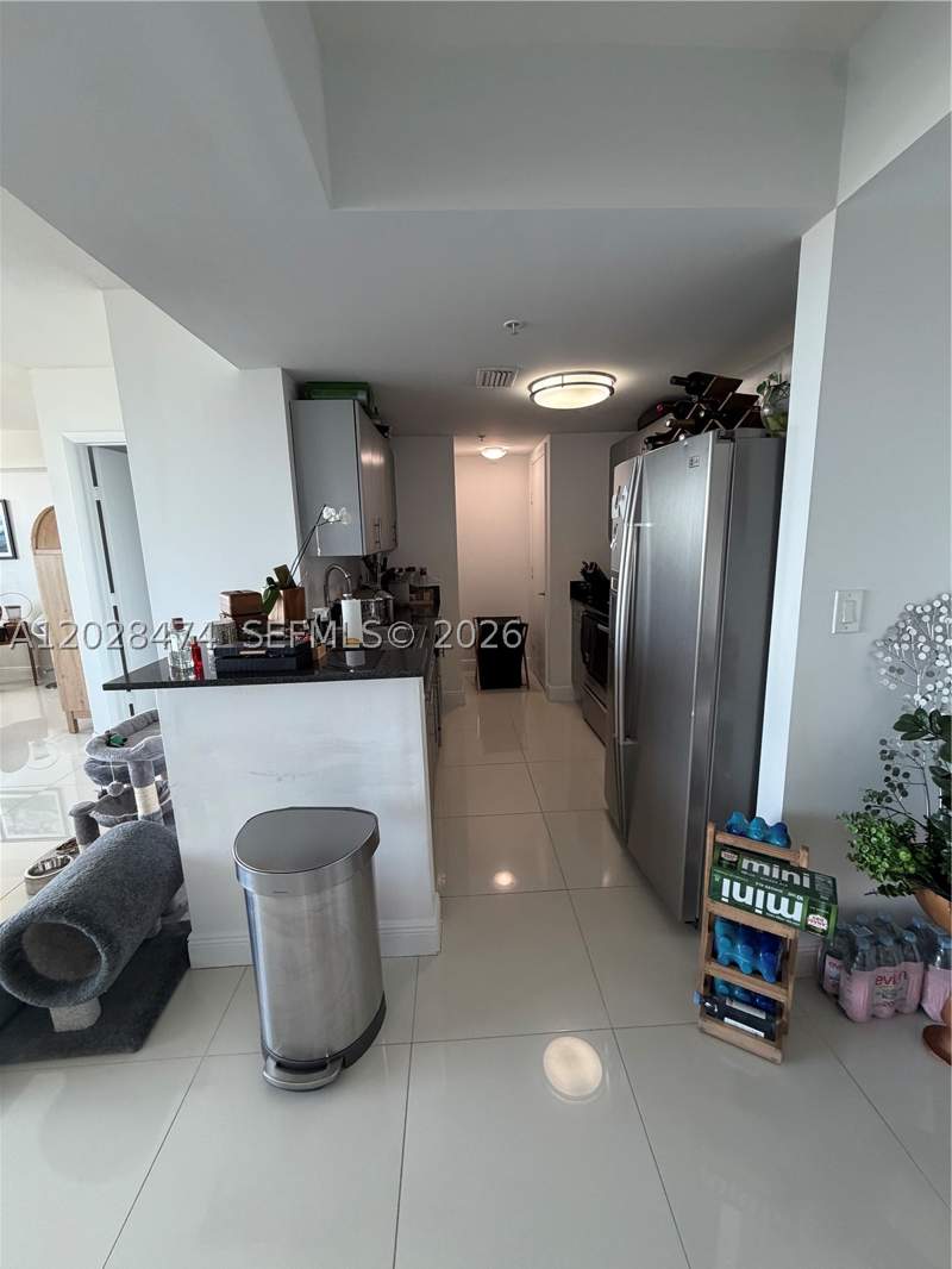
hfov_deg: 85.7
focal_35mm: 14
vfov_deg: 102.1
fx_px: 513
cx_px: 476
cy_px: 634
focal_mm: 2.22
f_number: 2.2
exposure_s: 1/120
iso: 250
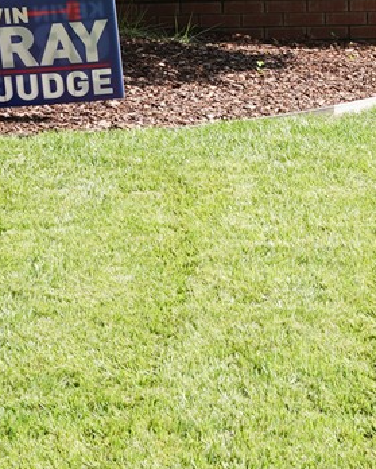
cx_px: 656
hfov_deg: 8.9
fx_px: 2320
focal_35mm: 167
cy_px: -287
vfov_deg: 11.0
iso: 100
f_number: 8
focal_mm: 31
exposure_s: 1/100
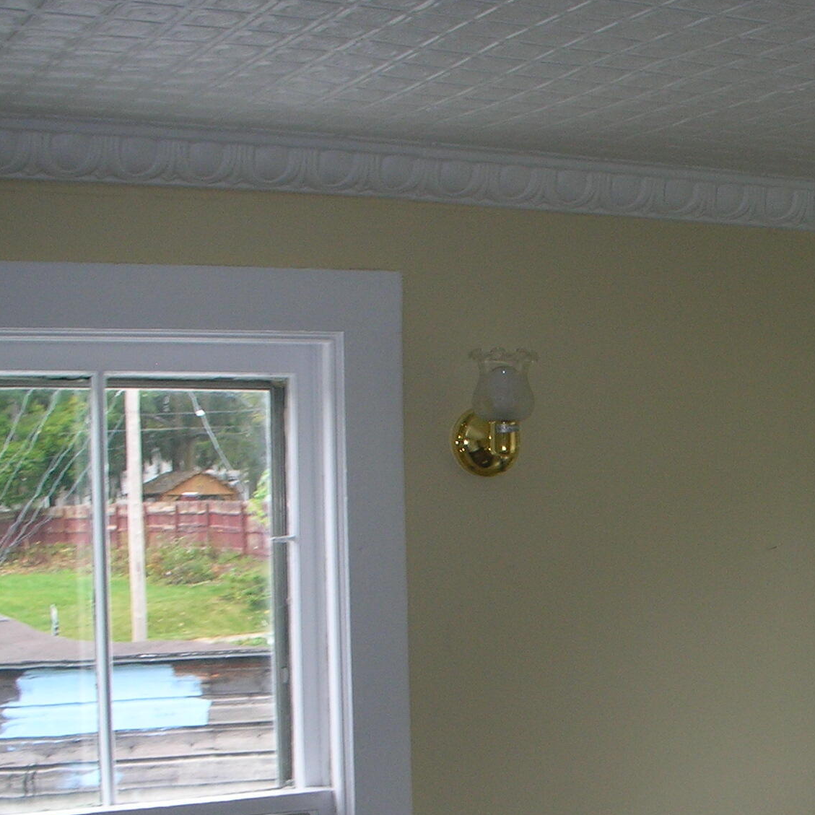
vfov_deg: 23.9
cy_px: 676
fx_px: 1891
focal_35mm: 71
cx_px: 622
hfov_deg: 24.0
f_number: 3
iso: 50
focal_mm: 5.8
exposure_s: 1/30
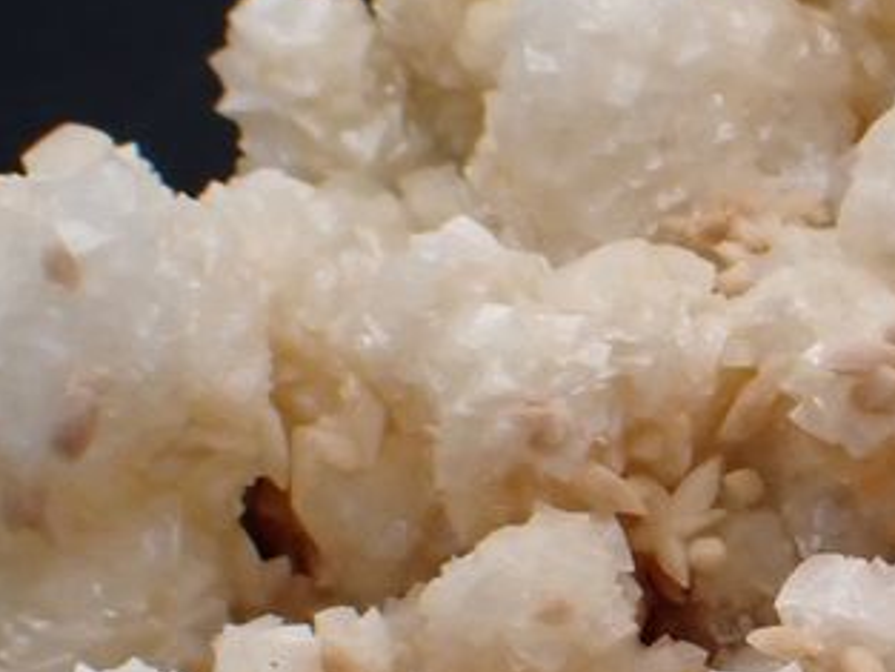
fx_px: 8251
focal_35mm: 319
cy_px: 575
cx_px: 1149
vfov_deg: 4.7
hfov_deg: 6.2
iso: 320
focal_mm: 18
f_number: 6.3
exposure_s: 1/400
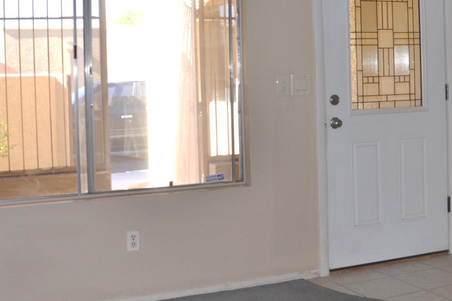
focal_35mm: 56
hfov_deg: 35.4
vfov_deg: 23.8
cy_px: 62
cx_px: 290
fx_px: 703
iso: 220
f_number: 4
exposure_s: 1/125
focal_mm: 18
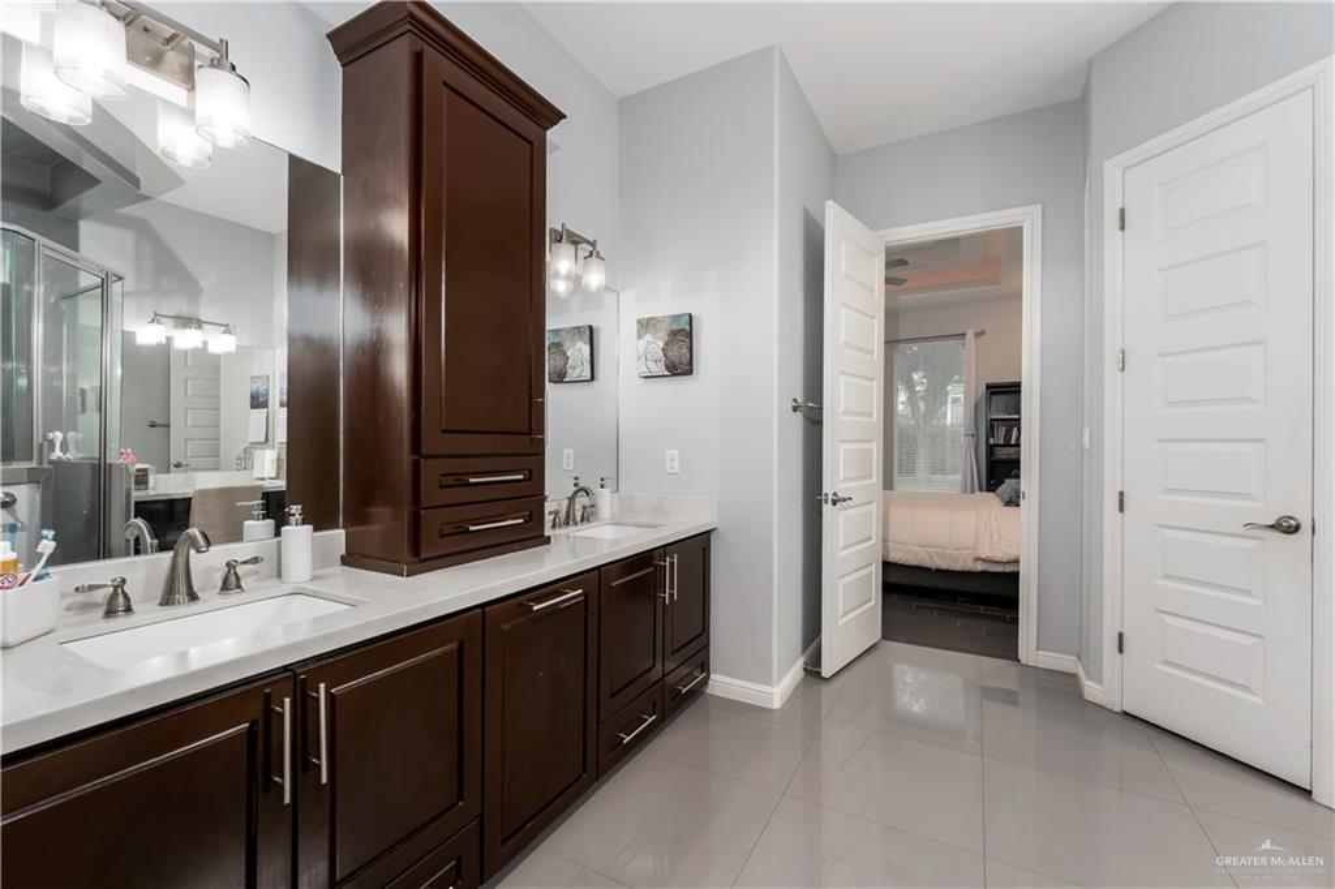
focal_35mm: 15
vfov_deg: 77.7
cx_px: 668
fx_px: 552
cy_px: 444
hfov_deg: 100.8
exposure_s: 1/25
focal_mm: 14.9
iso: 320
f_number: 10
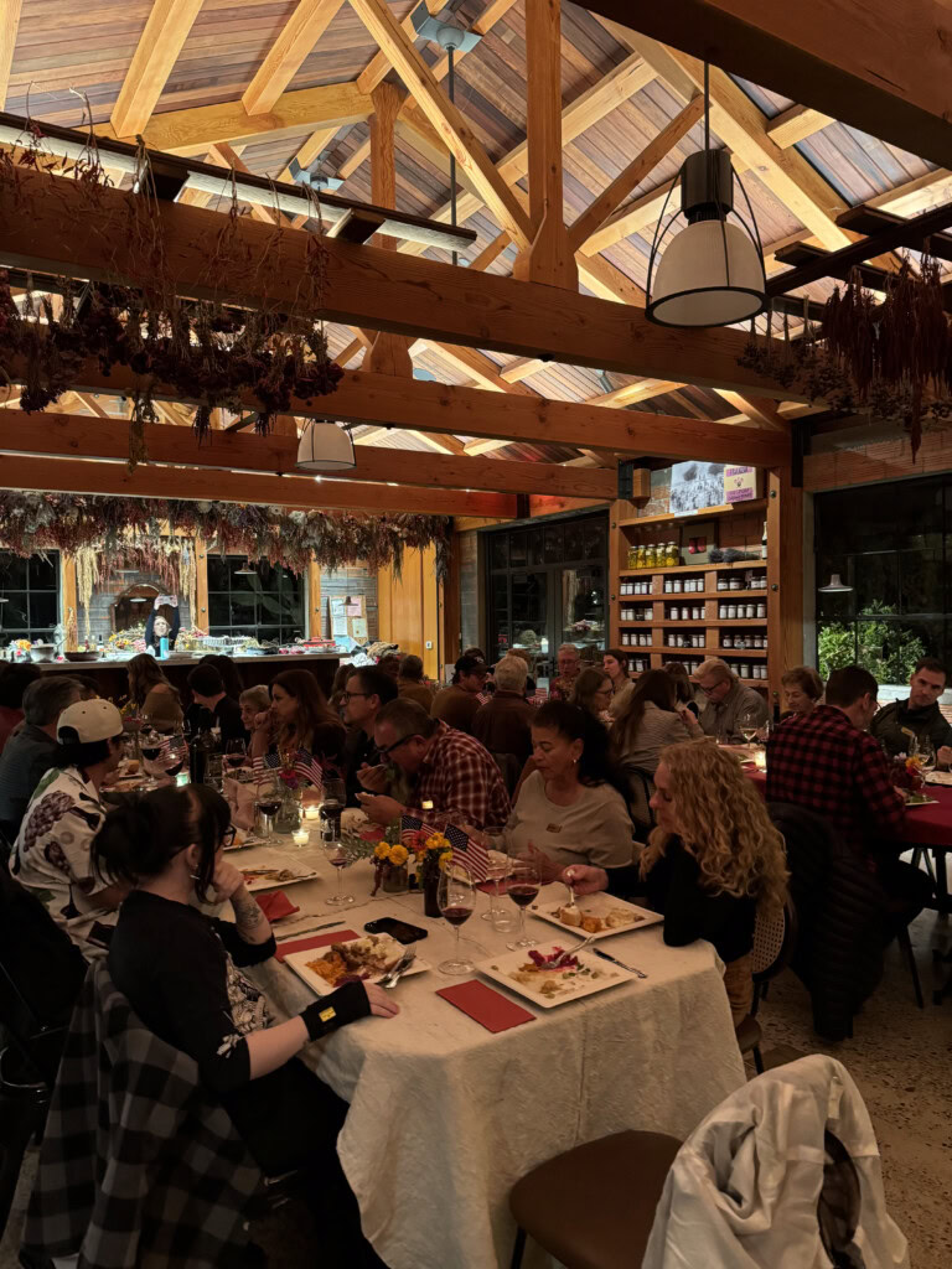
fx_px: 880
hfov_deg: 56.8
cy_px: 634
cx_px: 476
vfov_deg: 71.6
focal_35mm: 24
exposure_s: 1/29
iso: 1000
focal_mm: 6.8
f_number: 1.8
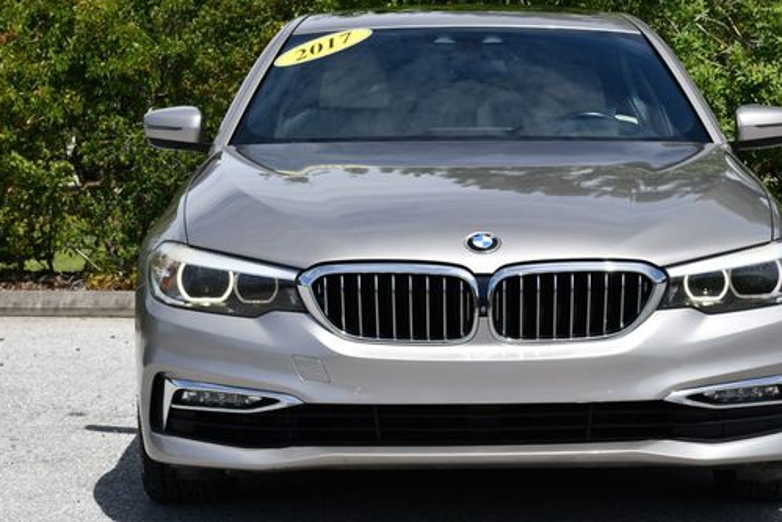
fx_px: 2455
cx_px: 470
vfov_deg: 12.1
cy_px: 256
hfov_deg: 18.1
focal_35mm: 113
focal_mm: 44
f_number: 9
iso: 100
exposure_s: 1/320
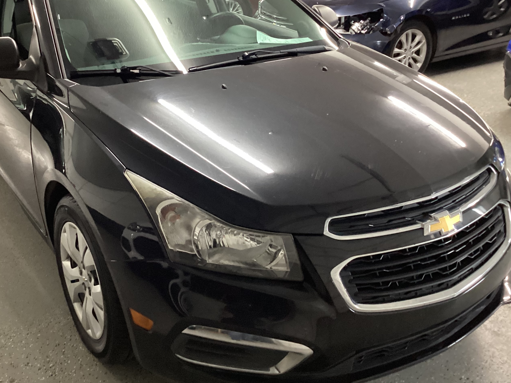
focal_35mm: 40
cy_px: 161
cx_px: 218
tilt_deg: -22.9
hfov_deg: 46.7
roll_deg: +0.3
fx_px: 590
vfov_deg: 35.9
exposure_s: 1/25
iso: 400
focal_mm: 3.3
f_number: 2.4
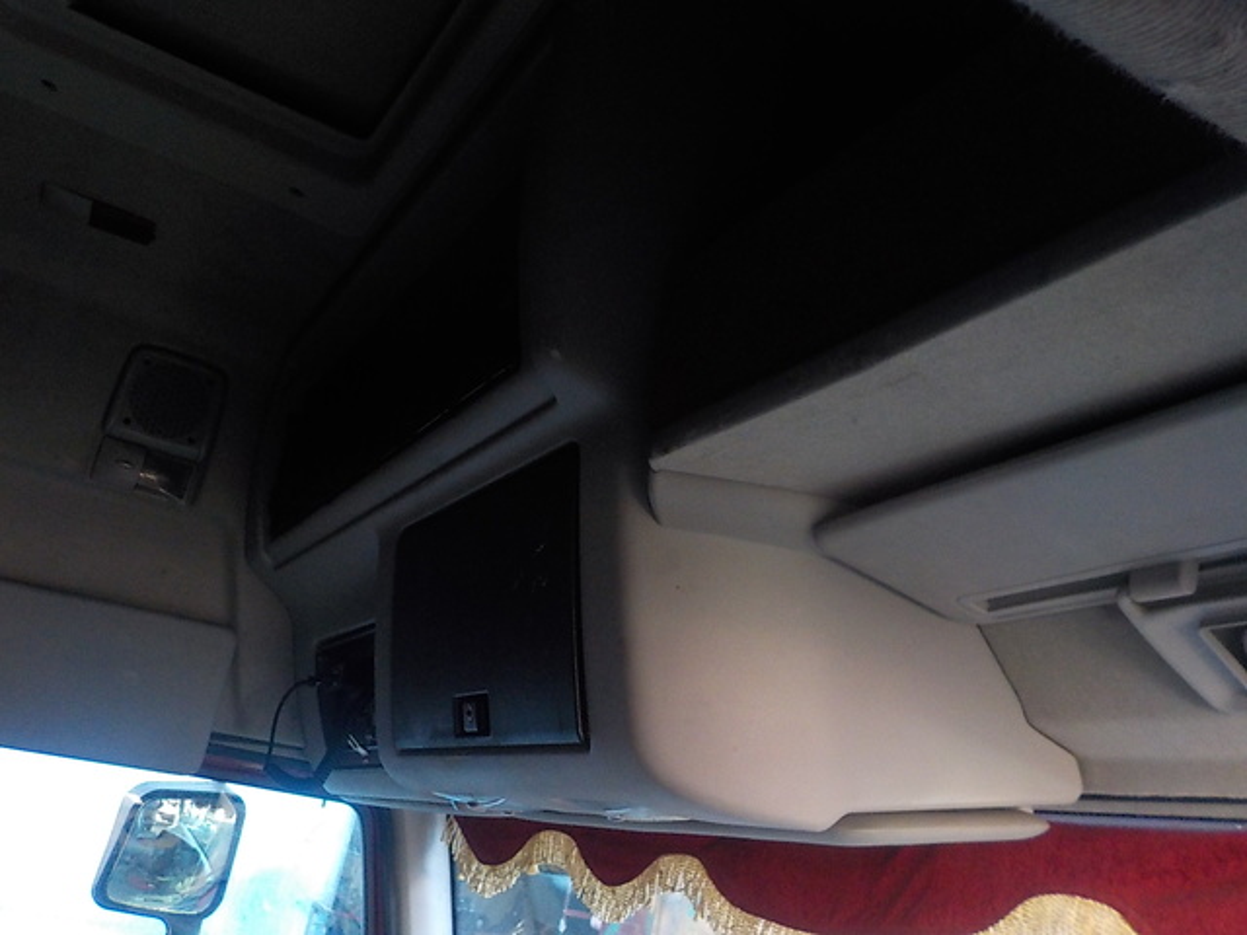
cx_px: 624
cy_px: 468
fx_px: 1081
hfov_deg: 60.0
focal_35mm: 30
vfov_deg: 46.8
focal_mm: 4.1
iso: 400
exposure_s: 1/25
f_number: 3.3
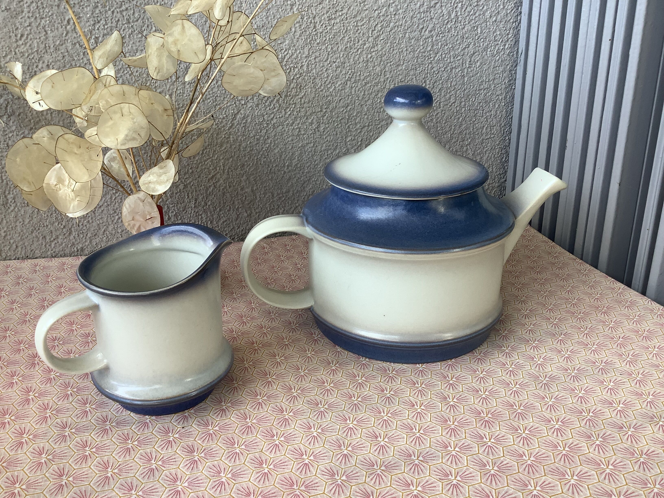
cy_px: 249
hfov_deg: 58.4
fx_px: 595
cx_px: 332
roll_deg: +0.2
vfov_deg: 45.4
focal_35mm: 31
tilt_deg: -21.6
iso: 32
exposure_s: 1/100
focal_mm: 3.3
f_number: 2.4
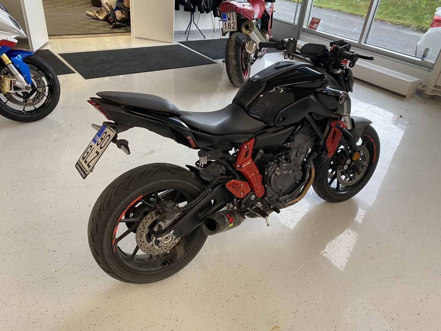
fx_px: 331
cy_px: 166
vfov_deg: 53.1
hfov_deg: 67.3
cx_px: 220
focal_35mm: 26
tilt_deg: -33.3
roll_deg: -5.5
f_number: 1.8
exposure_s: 1/50
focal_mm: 4.25
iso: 64
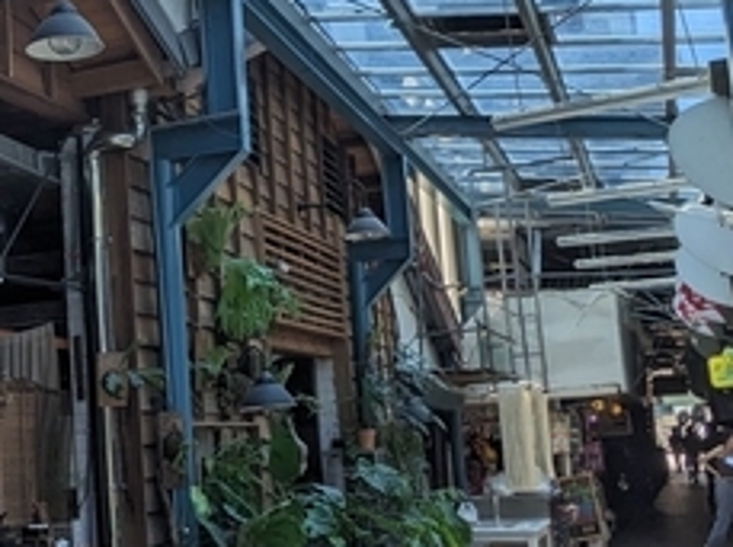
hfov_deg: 31.5
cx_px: -19
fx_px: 1184
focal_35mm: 56
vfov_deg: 26.0
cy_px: 272
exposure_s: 1/448
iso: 28
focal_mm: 2.22
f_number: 2.2
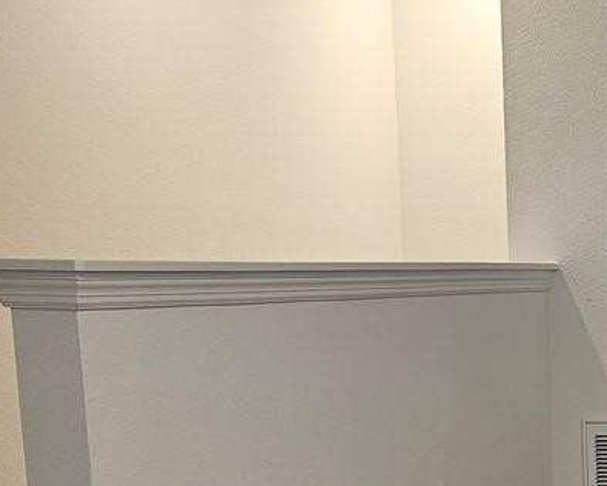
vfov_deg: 16.3
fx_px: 1635
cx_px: 702
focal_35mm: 91
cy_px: 568
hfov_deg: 19.9
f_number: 1.7
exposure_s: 1/120
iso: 160
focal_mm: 6.3
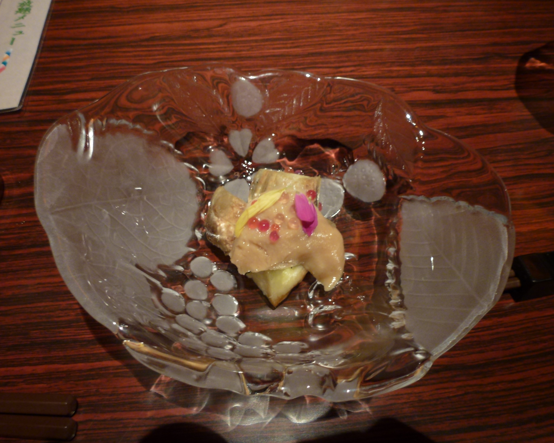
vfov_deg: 54.9
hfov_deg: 65.9
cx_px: 249
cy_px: 220
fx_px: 426
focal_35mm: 26
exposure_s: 1/4
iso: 100
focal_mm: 4.3
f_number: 3.3
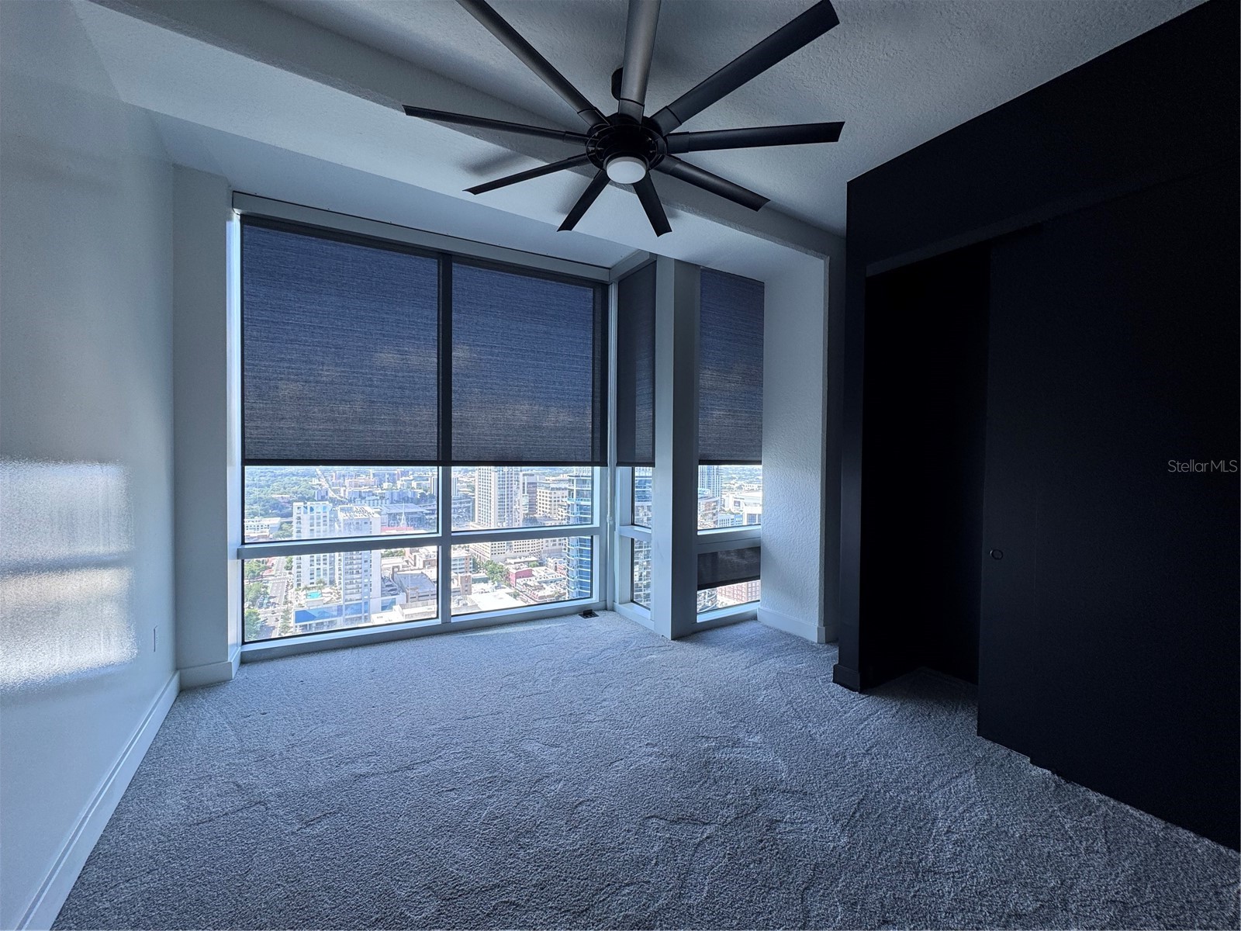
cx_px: 620
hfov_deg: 102.1
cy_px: 466
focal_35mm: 14
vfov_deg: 85.7
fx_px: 502
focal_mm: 2.22
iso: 40
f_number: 2.2
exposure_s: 1/137
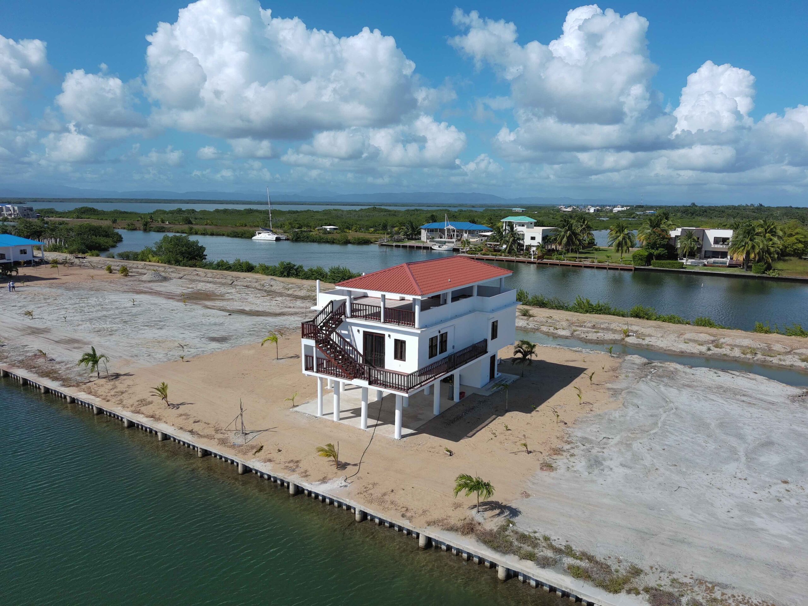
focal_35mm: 23
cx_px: 404
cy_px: 303
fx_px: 537
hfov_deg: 73.9
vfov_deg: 58.9
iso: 116
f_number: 1.9
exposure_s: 1/5917
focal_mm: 6.67
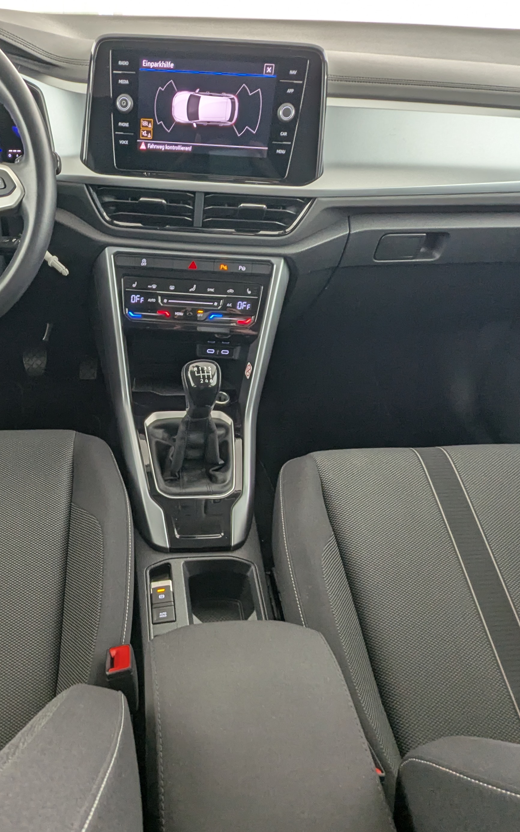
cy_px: 451
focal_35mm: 25
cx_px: 161
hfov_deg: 48.2
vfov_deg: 72.4
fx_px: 567
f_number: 2.2
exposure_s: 1/28
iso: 84
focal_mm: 2.35
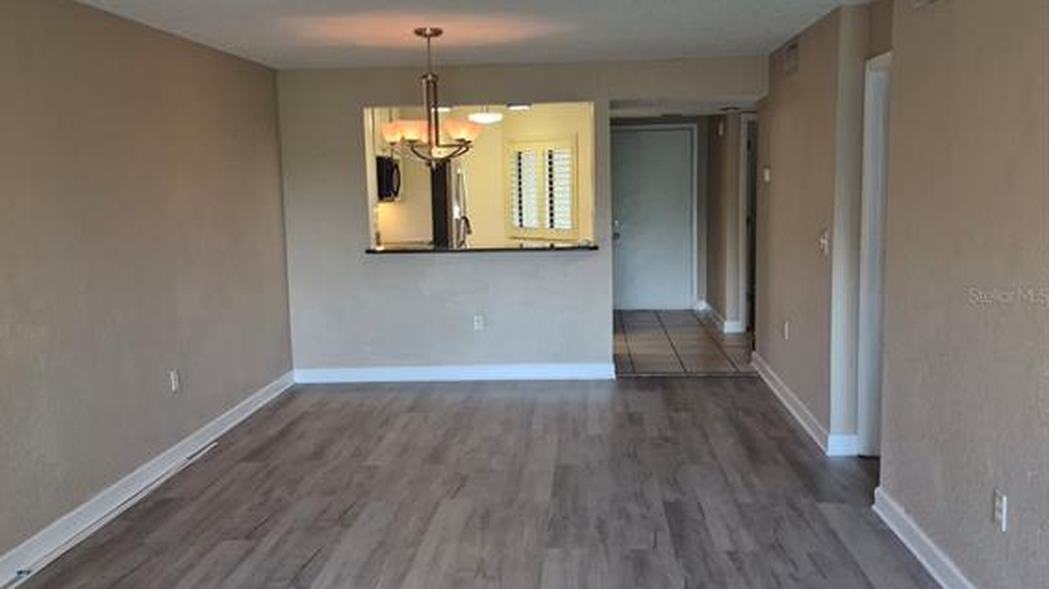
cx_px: 519
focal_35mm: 34
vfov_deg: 34.6
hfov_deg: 58.0
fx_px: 945
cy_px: 294
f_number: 1.8
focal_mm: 5.4
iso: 200
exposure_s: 1/120
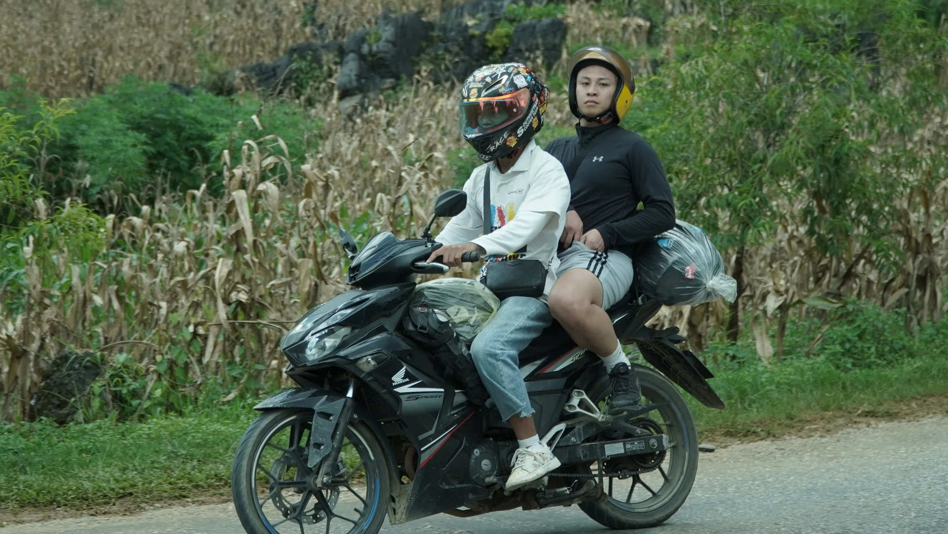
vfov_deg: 14.4
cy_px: 198
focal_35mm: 84
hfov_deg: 25.4
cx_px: 439
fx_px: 2102
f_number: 4
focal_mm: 45
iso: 320
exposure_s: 1/800
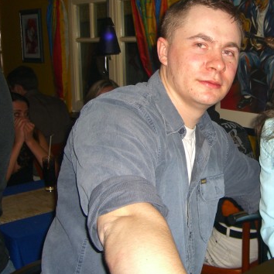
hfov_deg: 29.4
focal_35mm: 57
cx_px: 217
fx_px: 510
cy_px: 106
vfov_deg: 29.9
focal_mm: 7.9
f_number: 2.8
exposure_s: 1/60
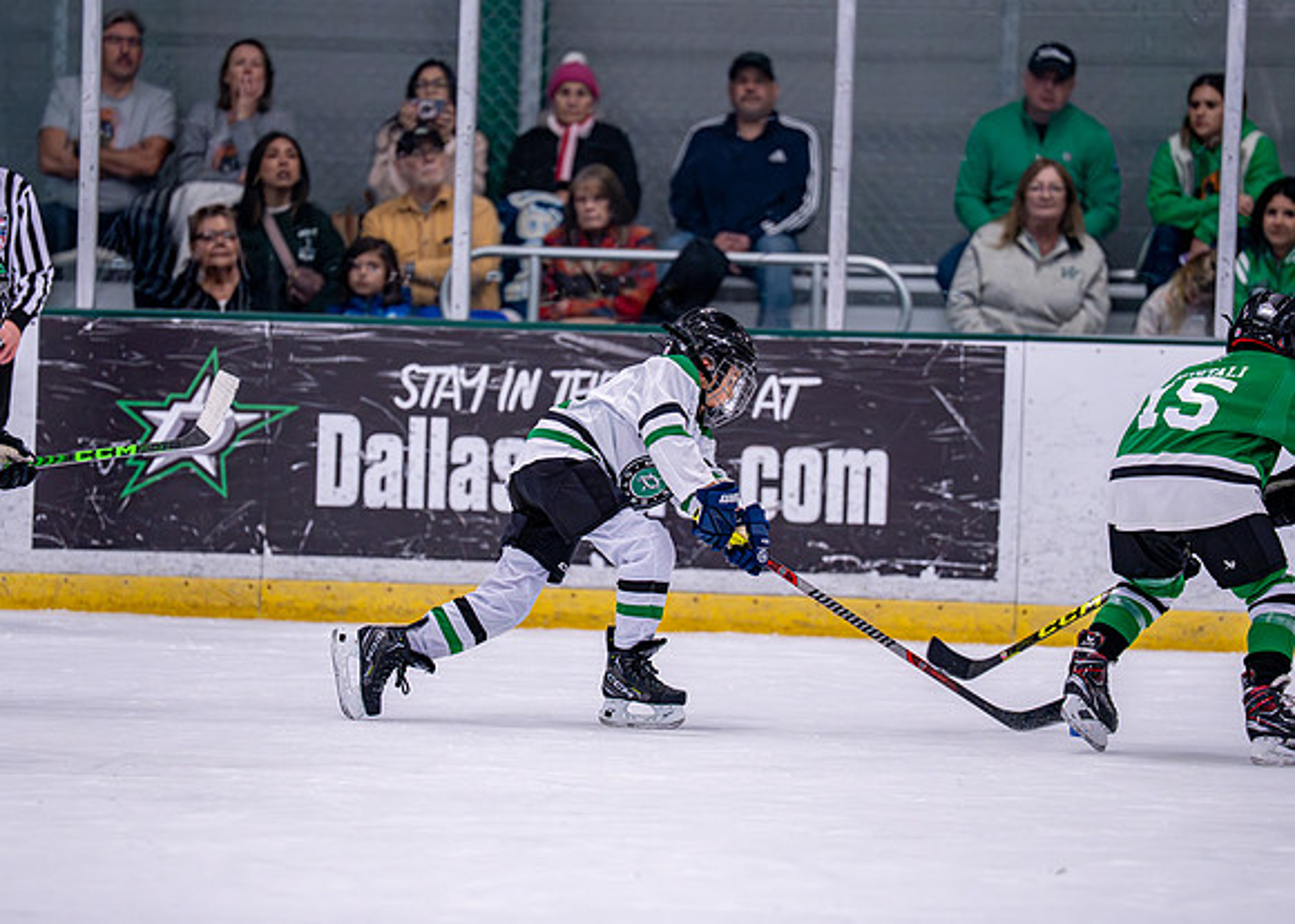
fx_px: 8113
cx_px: 609
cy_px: 458
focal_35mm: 221
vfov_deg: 6.5
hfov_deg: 9.1
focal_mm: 185
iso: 2500
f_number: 2.8
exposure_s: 1/1250
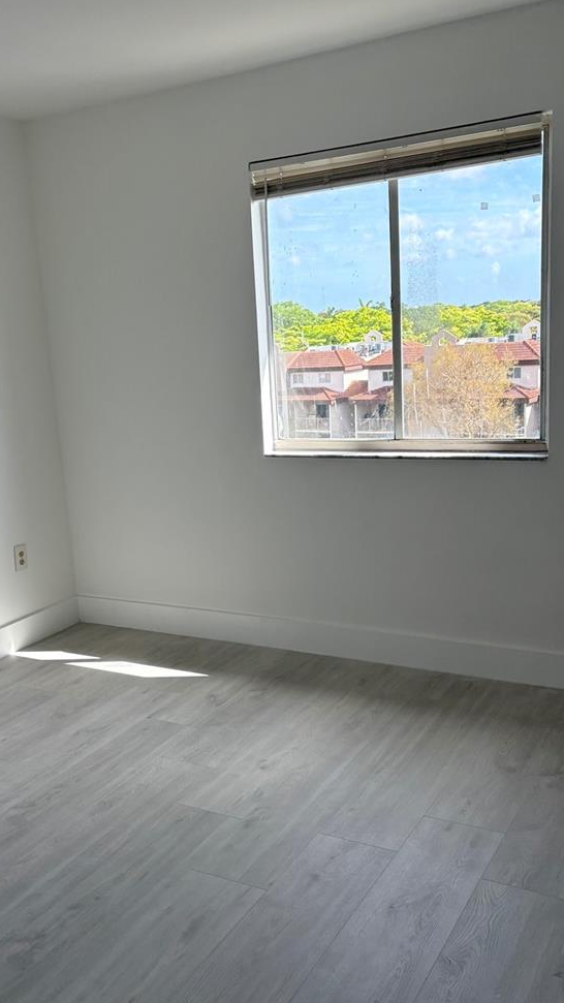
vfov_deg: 56.6
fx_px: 931
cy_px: 533
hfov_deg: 33.5
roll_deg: +3.6
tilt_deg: -12.2
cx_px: 212
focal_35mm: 35
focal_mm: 5.96
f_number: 1.6
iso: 64
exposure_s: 1/945
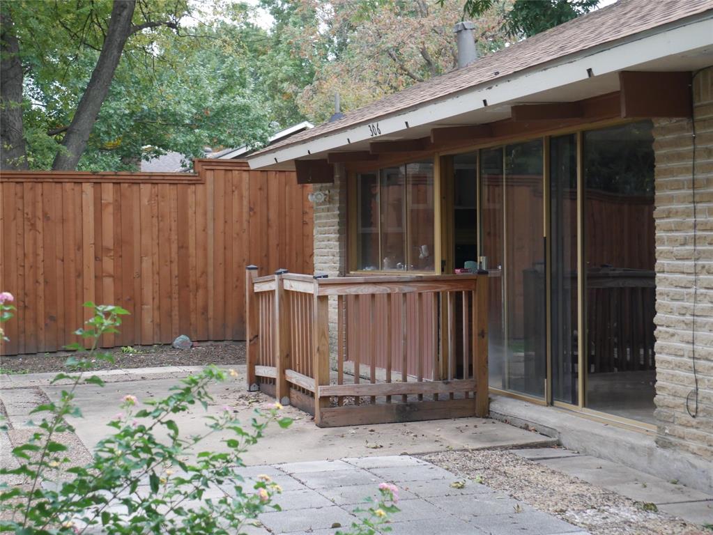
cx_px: 356
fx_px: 1277
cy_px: 268
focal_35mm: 62
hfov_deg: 31.2
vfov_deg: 23.7
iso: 1600
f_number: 5.4
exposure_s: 1/80
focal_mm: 31
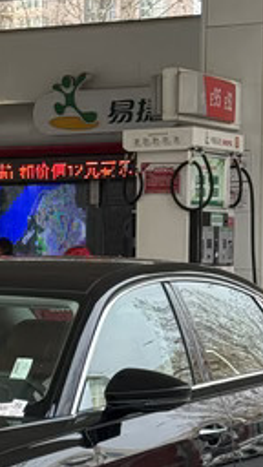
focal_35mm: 157
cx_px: -133
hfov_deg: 7.6
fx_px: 1946
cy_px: 441
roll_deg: +0.0
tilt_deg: -5.3
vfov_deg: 13.5
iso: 64
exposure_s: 1/621
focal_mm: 6.76
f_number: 1.78
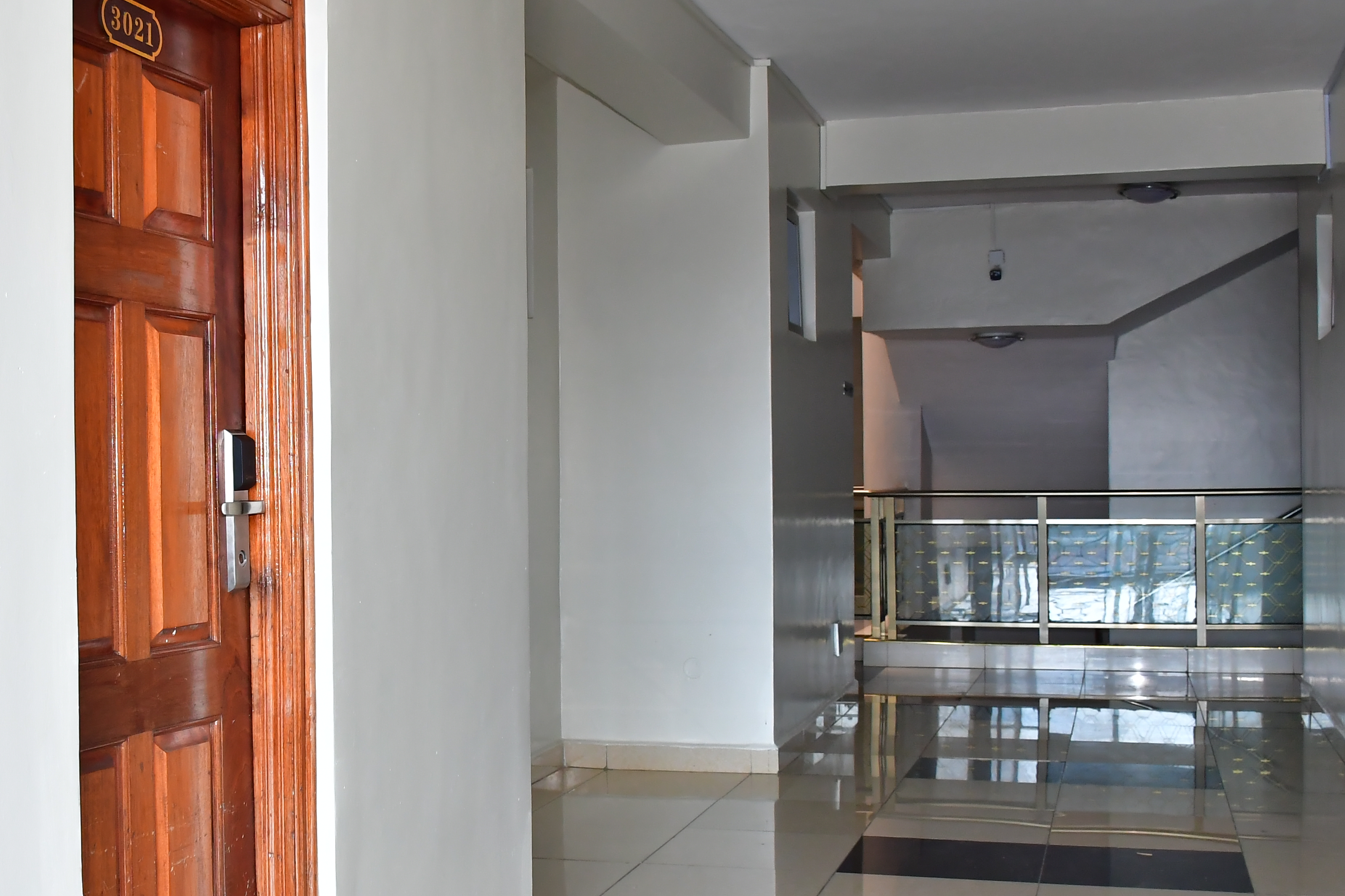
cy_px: 492
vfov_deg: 26.5
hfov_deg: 38.7
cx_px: 514
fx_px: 1905
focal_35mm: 51
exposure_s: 1/60
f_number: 5.6
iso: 1000
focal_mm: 20
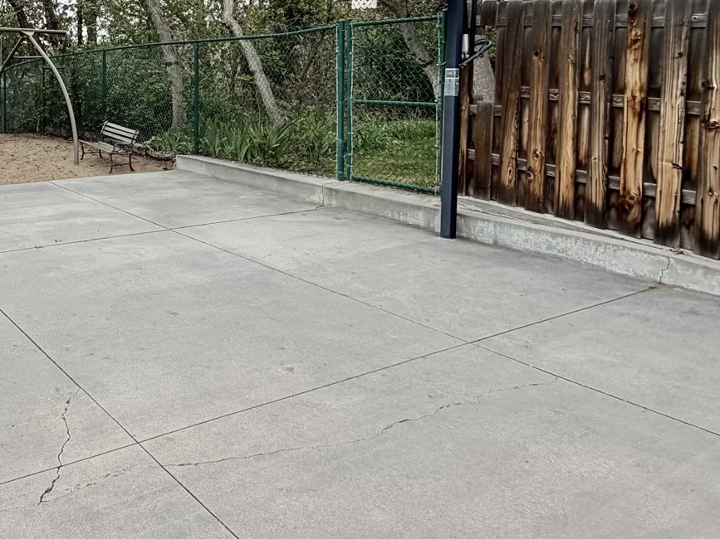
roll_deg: -0.2
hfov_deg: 51.4
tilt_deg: -2.1
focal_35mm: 31
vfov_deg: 43.2
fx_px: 645
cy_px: 104
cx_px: 70
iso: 40
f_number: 2.2
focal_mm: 2.22
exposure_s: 1/569
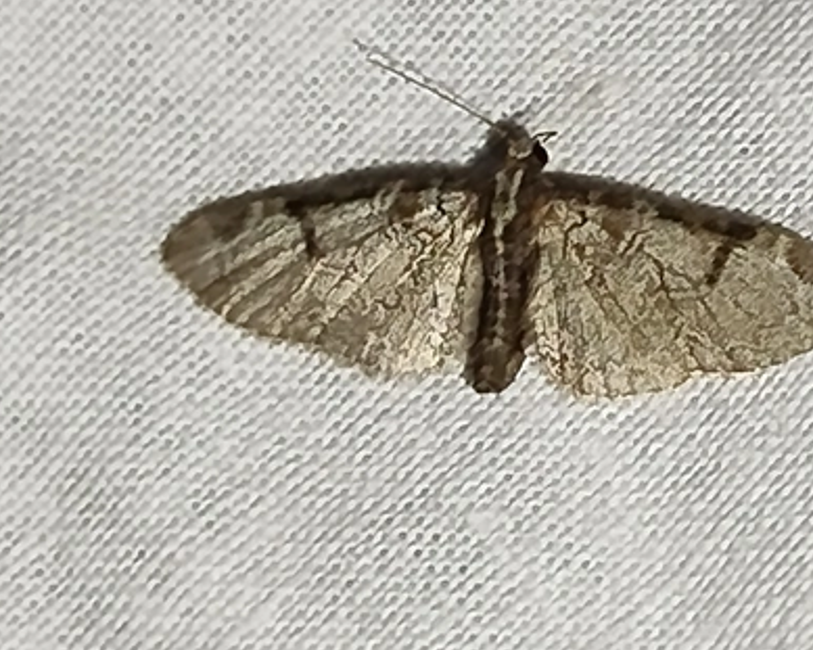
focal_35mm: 188
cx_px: 537
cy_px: 232
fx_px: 4522
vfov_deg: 8.2
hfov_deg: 10.3
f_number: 1.7
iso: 125
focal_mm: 5.31
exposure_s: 1/50
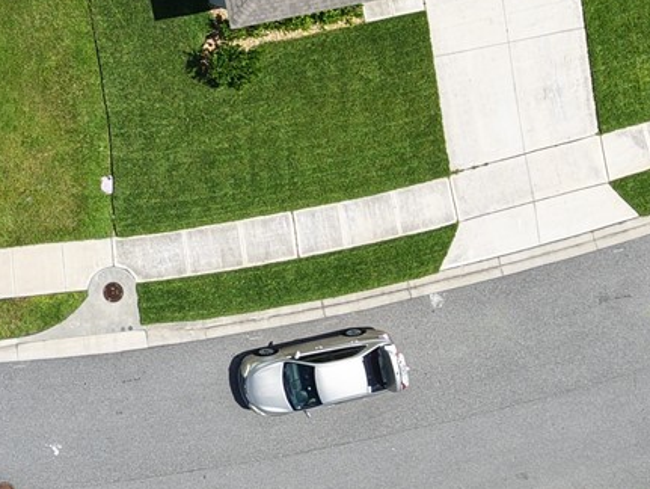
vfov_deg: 15.4
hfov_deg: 20.1
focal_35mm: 89
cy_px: -226
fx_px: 1673
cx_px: -208
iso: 140
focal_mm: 8.67
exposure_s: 1/400
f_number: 1.8
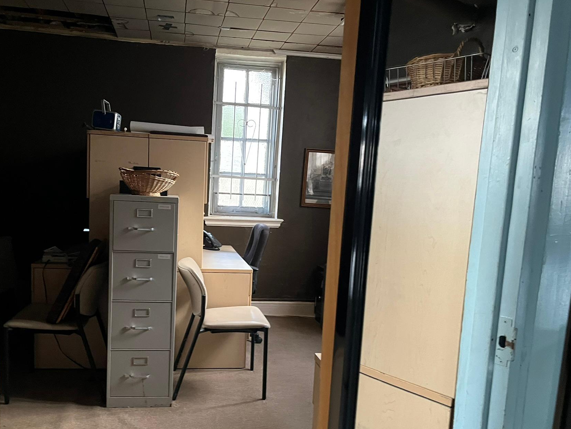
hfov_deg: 56.5
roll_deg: -1.4
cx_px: 239
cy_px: 262
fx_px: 528
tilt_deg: -7.5
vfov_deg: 43.9
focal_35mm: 32
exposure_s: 1/40
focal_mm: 5.1
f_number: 1.6
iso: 640
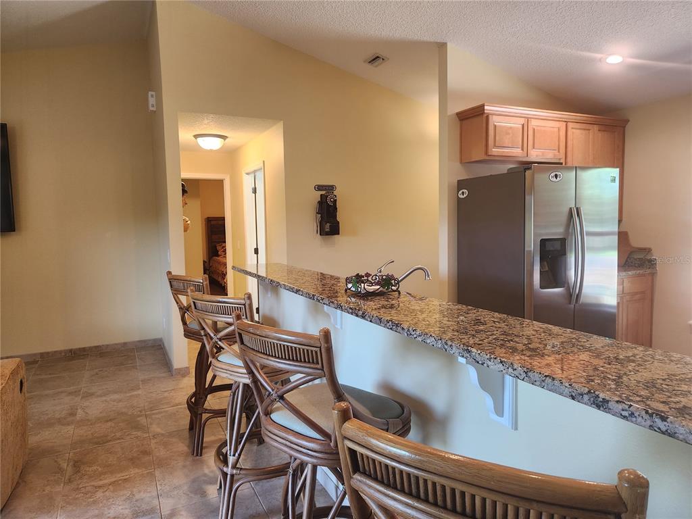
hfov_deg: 73.9
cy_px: 260
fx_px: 460
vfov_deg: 58.9
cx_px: 346
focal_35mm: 23
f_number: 1.8
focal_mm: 5.4
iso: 320
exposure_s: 1/120
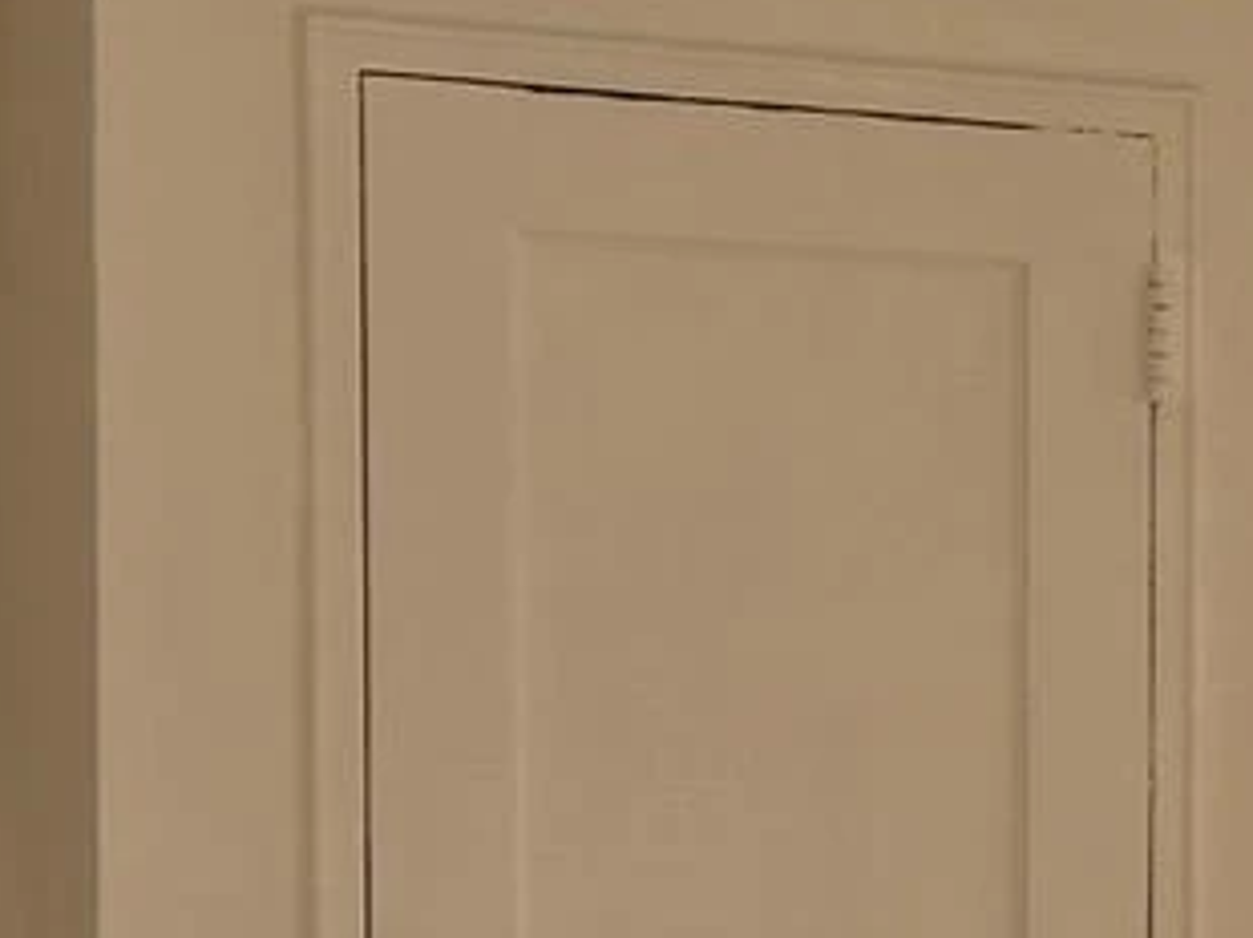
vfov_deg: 9.6
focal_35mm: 152
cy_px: 1071
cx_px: 2603
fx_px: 5498
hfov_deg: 11.5
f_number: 1.8
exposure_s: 1/122
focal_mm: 5.4
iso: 25
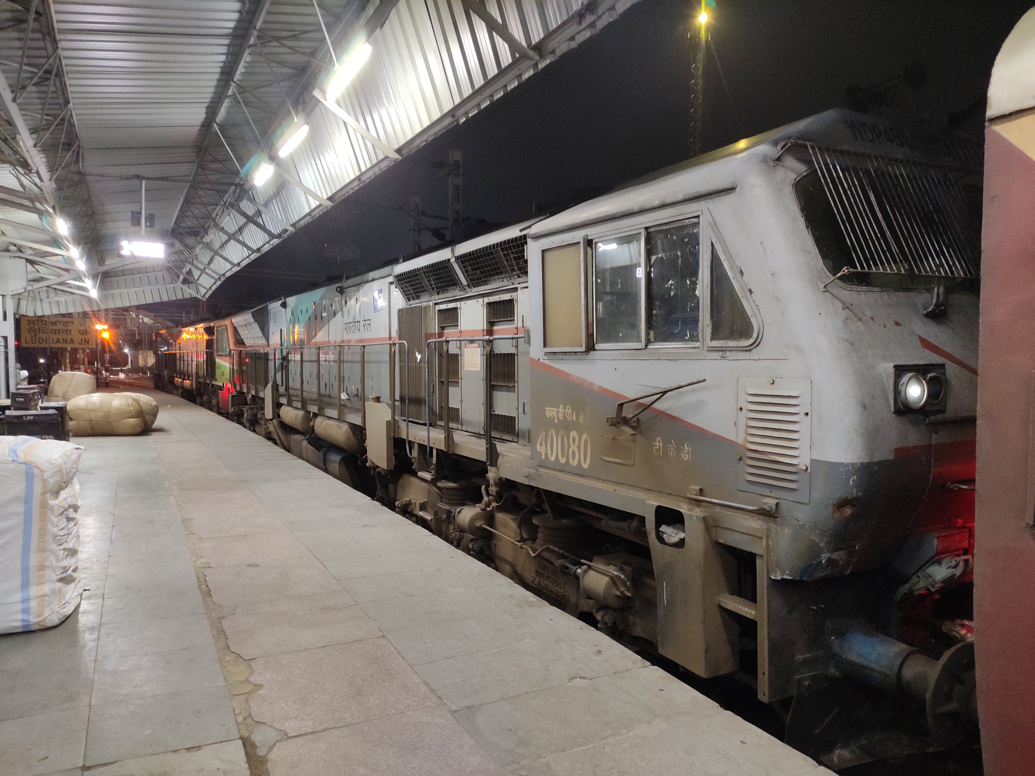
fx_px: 747
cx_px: 518
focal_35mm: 25
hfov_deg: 69.4
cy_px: 388
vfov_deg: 54.9
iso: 1532
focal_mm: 4.74
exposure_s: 1/20
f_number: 1.79
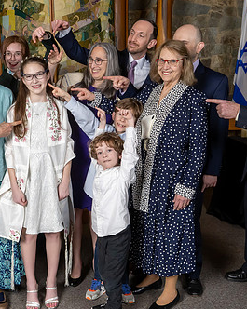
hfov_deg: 30.2
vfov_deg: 38.0
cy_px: 130
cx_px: 58
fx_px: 448
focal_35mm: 49
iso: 640
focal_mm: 19
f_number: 10
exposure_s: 1/200
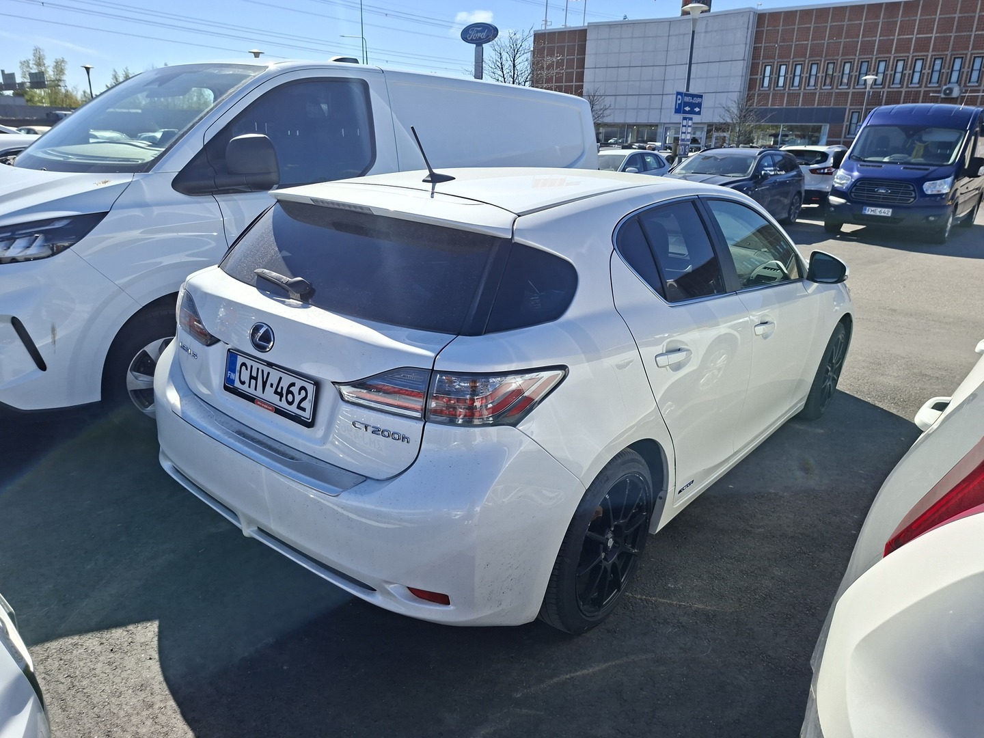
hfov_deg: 73.9
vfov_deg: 58.9
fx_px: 654
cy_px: 369
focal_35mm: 23
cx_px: 492
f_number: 1.8
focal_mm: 5.54
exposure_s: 1/2488
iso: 50
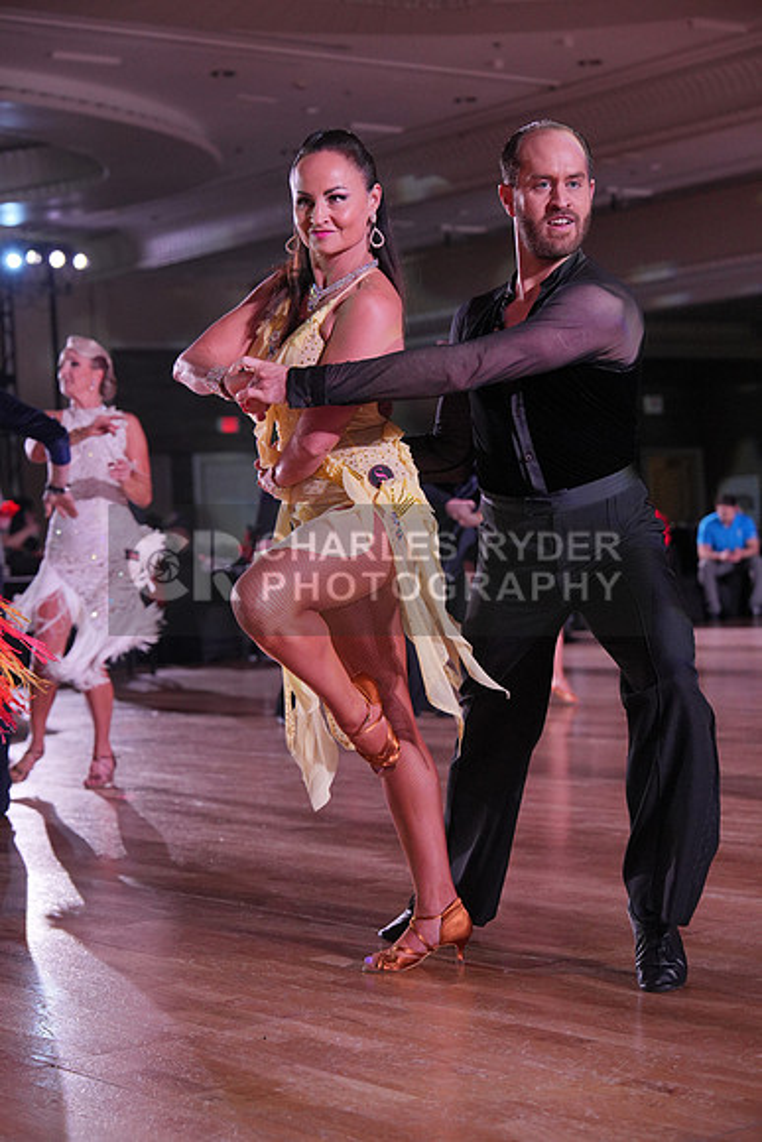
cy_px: 571
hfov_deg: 19.5
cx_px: 381
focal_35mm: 70
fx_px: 2221
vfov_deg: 28.8
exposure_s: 1/500
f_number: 4
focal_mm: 70
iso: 2000
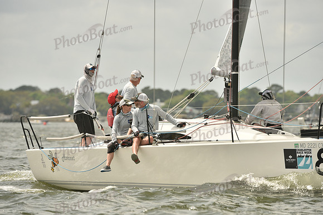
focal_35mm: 400
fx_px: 3590
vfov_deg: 3.4
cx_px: 162
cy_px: 108
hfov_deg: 5.2
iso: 320
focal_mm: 400
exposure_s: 1/1250
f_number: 7.1
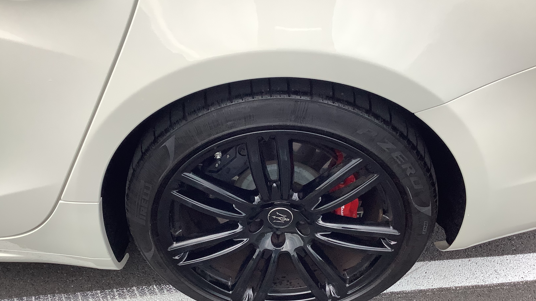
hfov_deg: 58.0
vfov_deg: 34.4
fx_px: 483
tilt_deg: -38.2
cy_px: 194
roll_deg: -1.3
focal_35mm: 34
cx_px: 268
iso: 80
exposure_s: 1/120
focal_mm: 3.3
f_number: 2.4
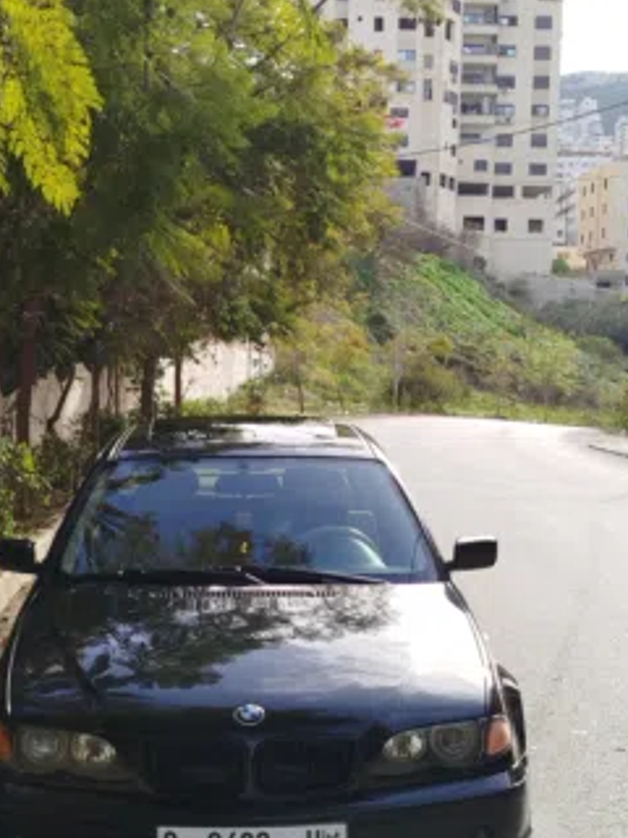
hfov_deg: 24.4
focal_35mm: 60
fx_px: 1451
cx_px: 259
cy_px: 511
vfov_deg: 32.1
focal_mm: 5.31
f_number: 1.7
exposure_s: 1/425
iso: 50
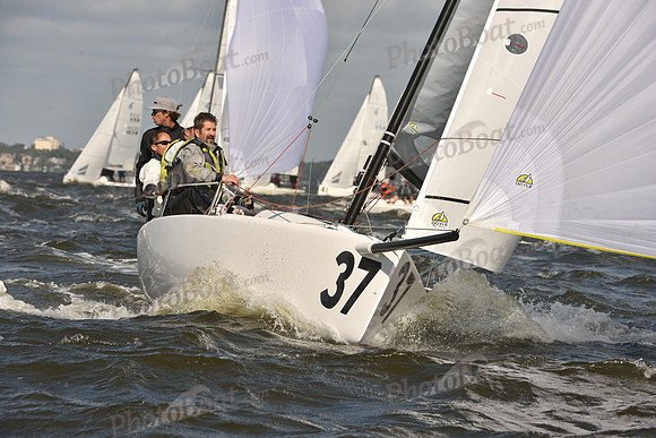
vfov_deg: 4.7
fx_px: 5285
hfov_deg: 7.1
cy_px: 219
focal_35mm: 290
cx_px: 328
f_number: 11
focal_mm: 290
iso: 500
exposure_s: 1/1250
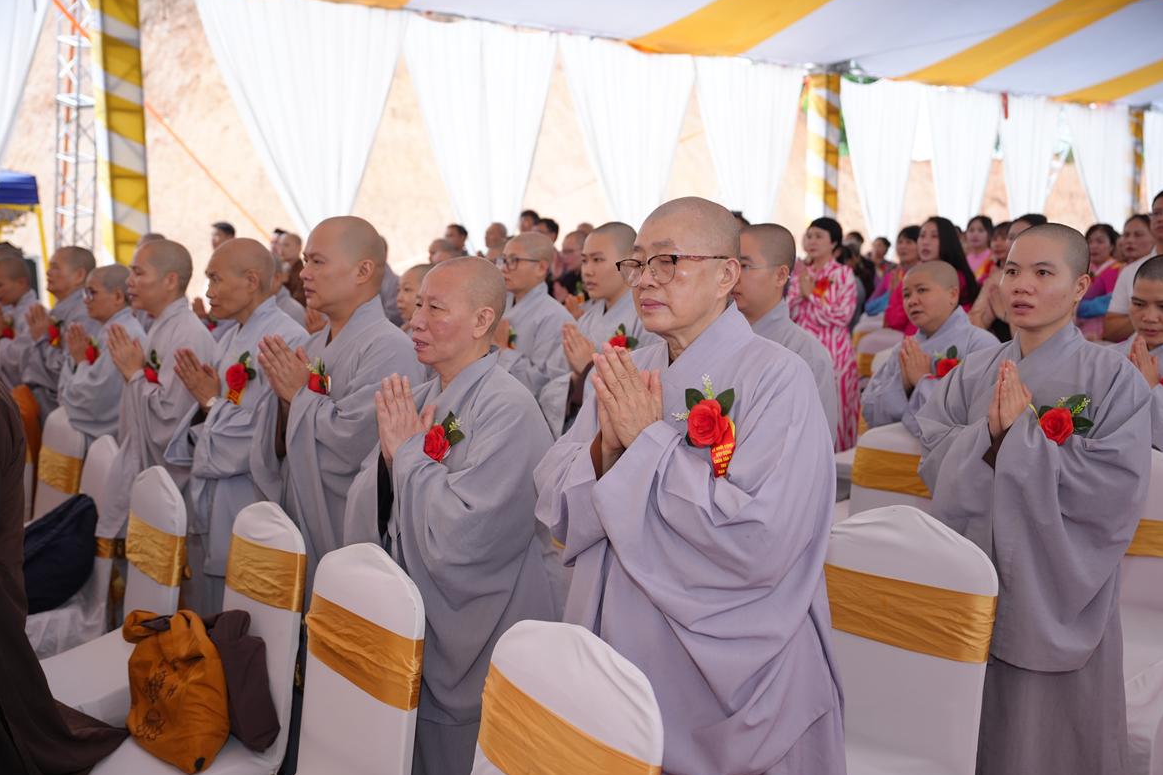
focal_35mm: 32
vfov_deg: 41.1
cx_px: 597
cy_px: 389
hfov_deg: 58.7
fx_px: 1034
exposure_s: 1/160
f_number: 2.8
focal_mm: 31
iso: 500
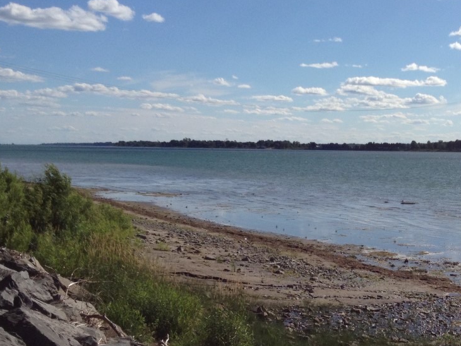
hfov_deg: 27.5
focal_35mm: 69
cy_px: 186
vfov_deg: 21.3
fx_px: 919
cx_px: 378
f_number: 2.4
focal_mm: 4.28
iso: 64
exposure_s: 1/3690
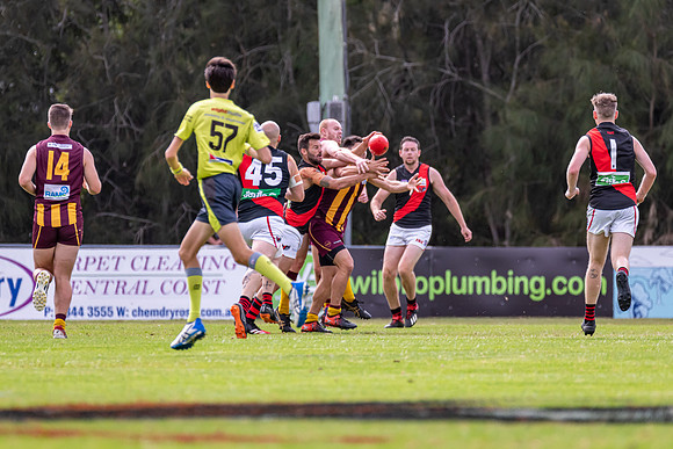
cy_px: 219
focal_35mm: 568
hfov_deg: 3.6
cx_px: 315
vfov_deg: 2.4
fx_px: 10617
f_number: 7.1
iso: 800
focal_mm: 460
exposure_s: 1/1250
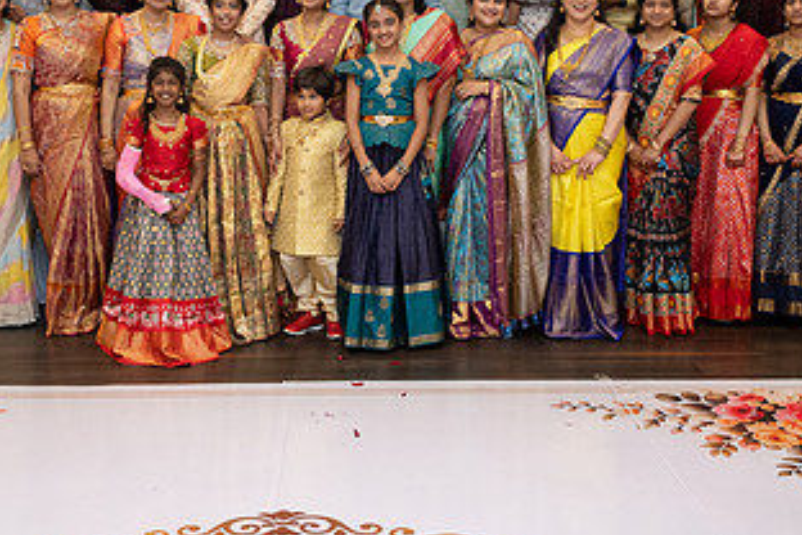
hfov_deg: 36.1
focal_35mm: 55
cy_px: 107
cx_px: 326
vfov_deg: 24.2
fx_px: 1225
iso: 1250
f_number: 4
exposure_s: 1/160
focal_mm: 29.5
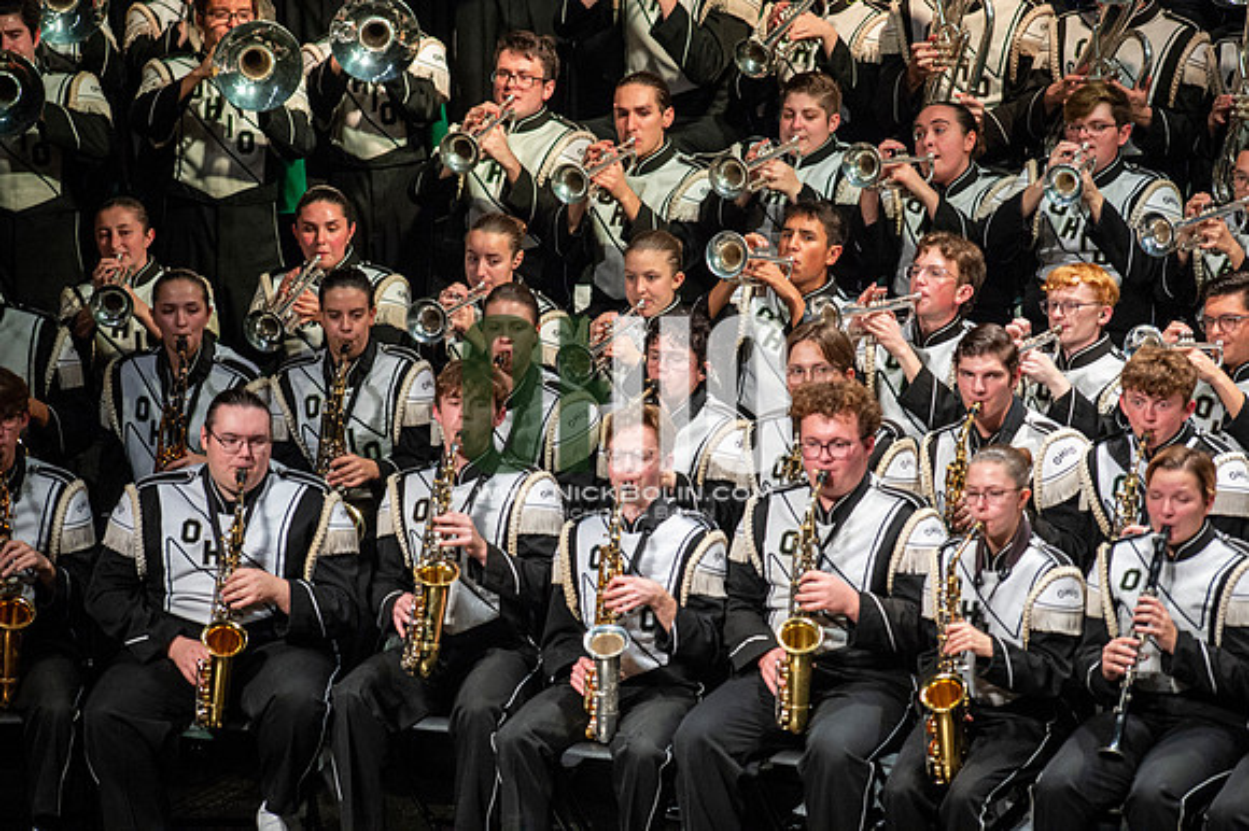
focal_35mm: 300
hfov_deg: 6.9
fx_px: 10402
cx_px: 624
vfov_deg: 4.6
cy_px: 416
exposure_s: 1/400
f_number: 5.6
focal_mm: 300
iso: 5000
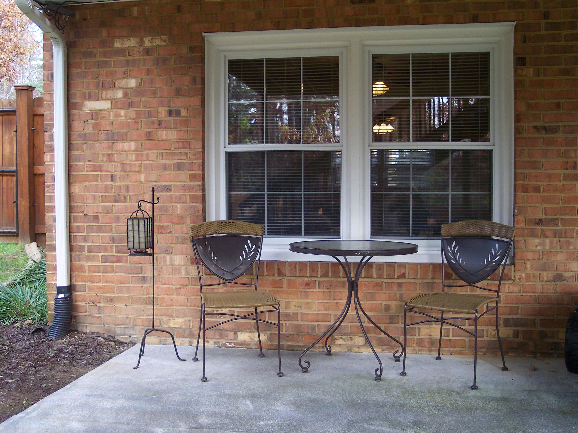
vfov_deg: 37.7
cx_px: 289
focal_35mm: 38
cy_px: 216
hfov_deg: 49.0
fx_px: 634
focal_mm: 8
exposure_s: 1/125
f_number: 2.8
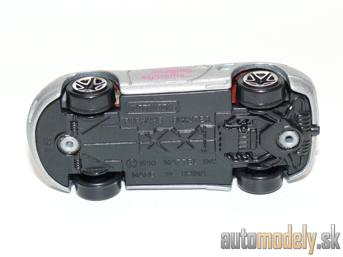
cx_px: 172
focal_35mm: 102
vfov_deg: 14.5
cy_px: 128
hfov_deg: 19.3
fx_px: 1011
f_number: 4
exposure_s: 1/30
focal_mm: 13.3
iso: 100
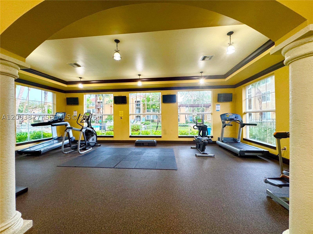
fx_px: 127
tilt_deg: +1.8
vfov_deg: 85.7
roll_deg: +0.3
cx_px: 156
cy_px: 117
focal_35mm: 14
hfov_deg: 102.1
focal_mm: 2.22
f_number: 2.2
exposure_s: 1/60
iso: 400
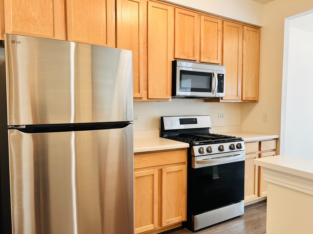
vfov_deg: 53.1
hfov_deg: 67.3
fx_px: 235
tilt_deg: -3.8
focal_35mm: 26
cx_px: 156
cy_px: 117
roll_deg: +0.0
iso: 160
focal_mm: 5.7
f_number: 1.5
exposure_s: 1/60
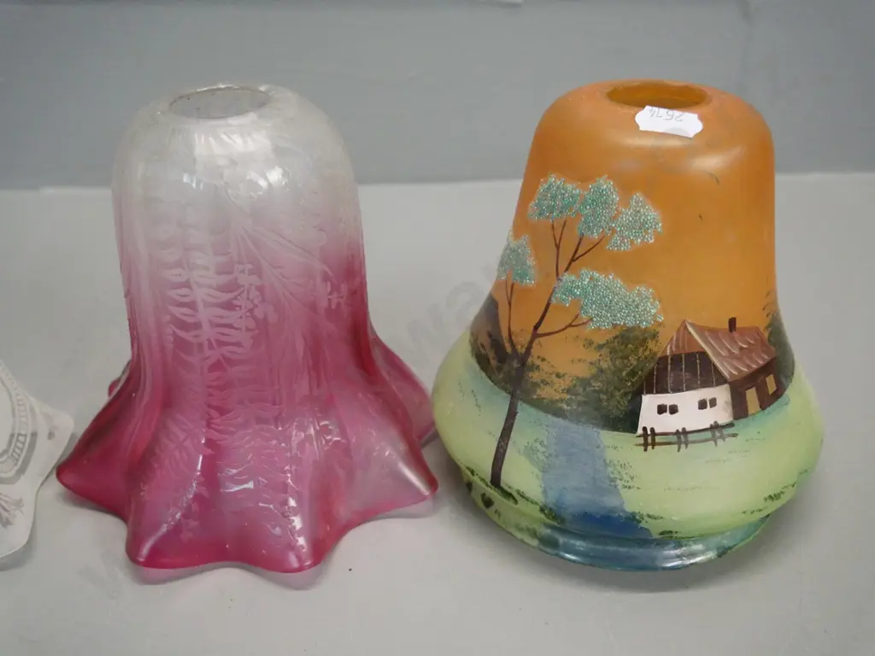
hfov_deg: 51.4
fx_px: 910
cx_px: 438
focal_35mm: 36
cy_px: 328
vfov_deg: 39.7
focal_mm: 18
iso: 3200
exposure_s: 1/100
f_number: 4.6
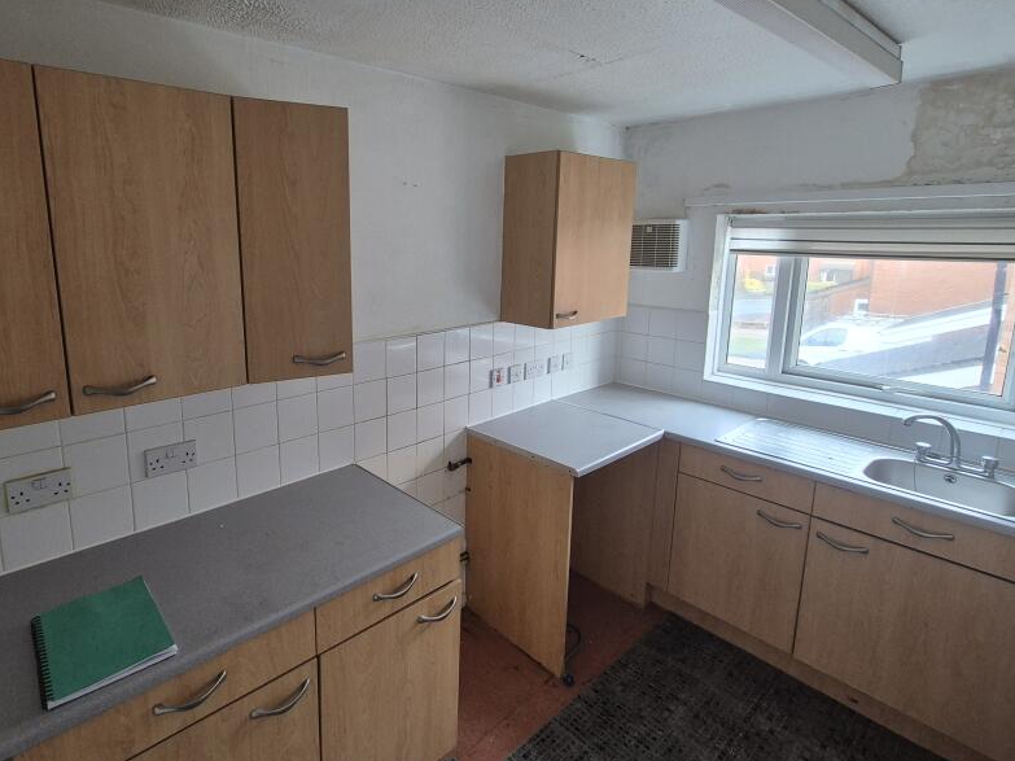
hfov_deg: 90.0
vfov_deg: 74.2
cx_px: 414
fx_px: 498
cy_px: 322
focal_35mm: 17
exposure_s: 1/50
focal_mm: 2.2
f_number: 2.2
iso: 400
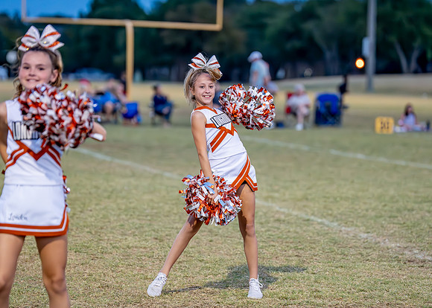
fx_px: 2118
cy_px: 146
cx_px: 222
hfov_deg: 11.6
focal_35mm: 173
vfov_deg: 8.3
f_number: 2.8
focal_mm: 139
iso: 5000
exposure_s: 1/1000
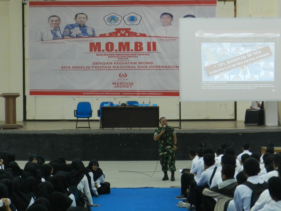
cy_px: 106
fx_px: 812
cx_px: 140
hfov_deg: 19.6
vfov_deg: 14.8
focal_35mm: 100
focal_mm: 17.7
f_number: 4.6
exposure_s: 1/15
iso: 800
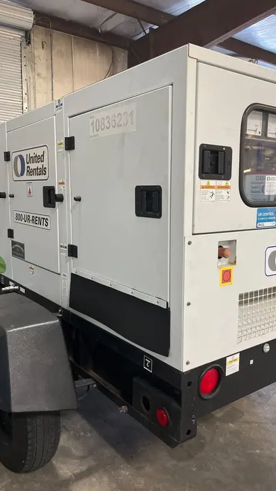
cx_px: 156
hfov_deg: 38.9
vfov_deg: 64.3
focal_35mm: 30
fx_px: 391
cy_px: 246
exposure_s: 1/65
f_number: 1.6
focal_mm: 5.1
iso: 125
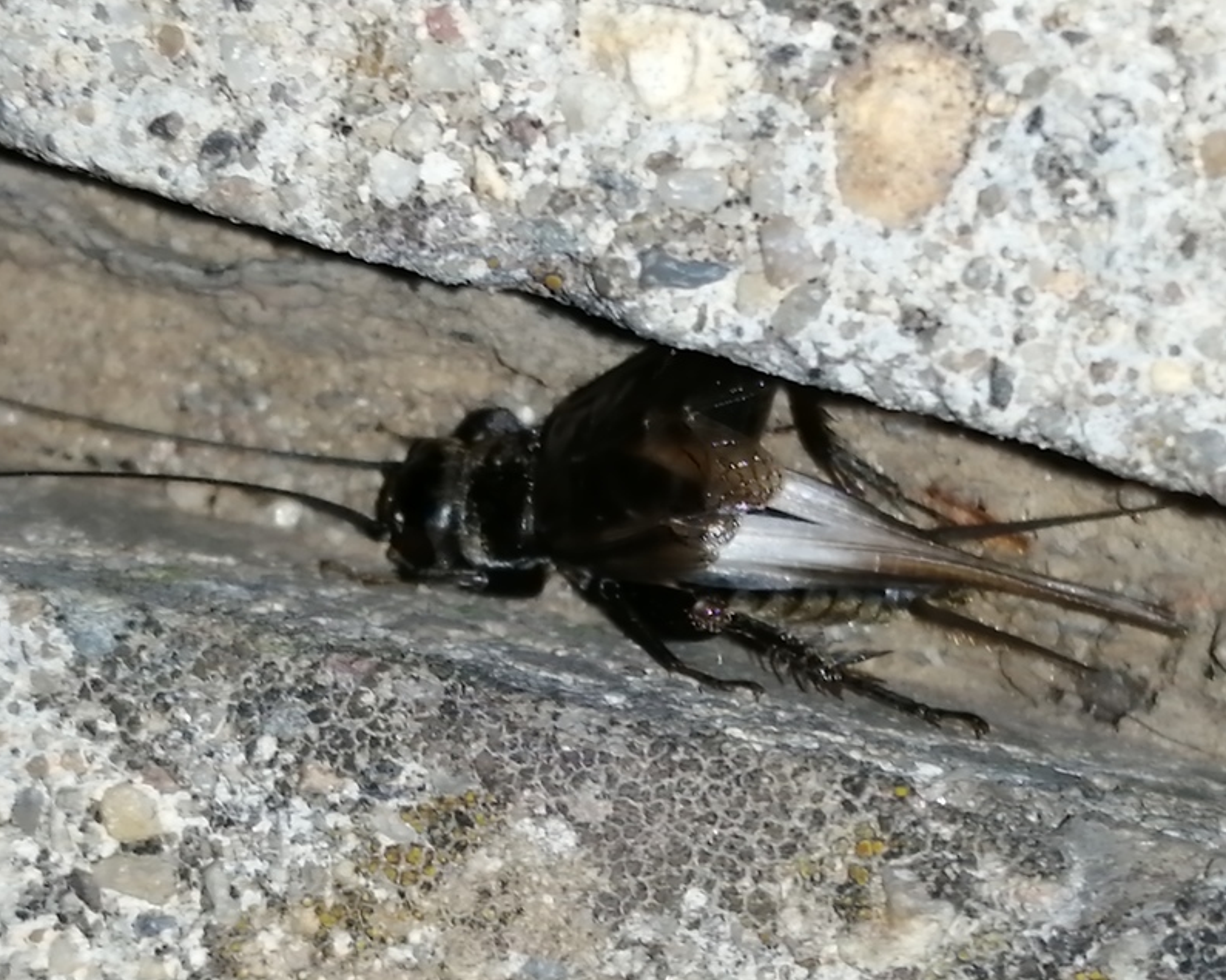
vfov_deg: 14.1
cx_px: 591
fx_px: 3955
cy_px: 490
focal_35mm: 109
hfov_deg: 17.6
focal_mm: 3.46
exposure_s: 1/50
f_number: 1.8
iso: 80
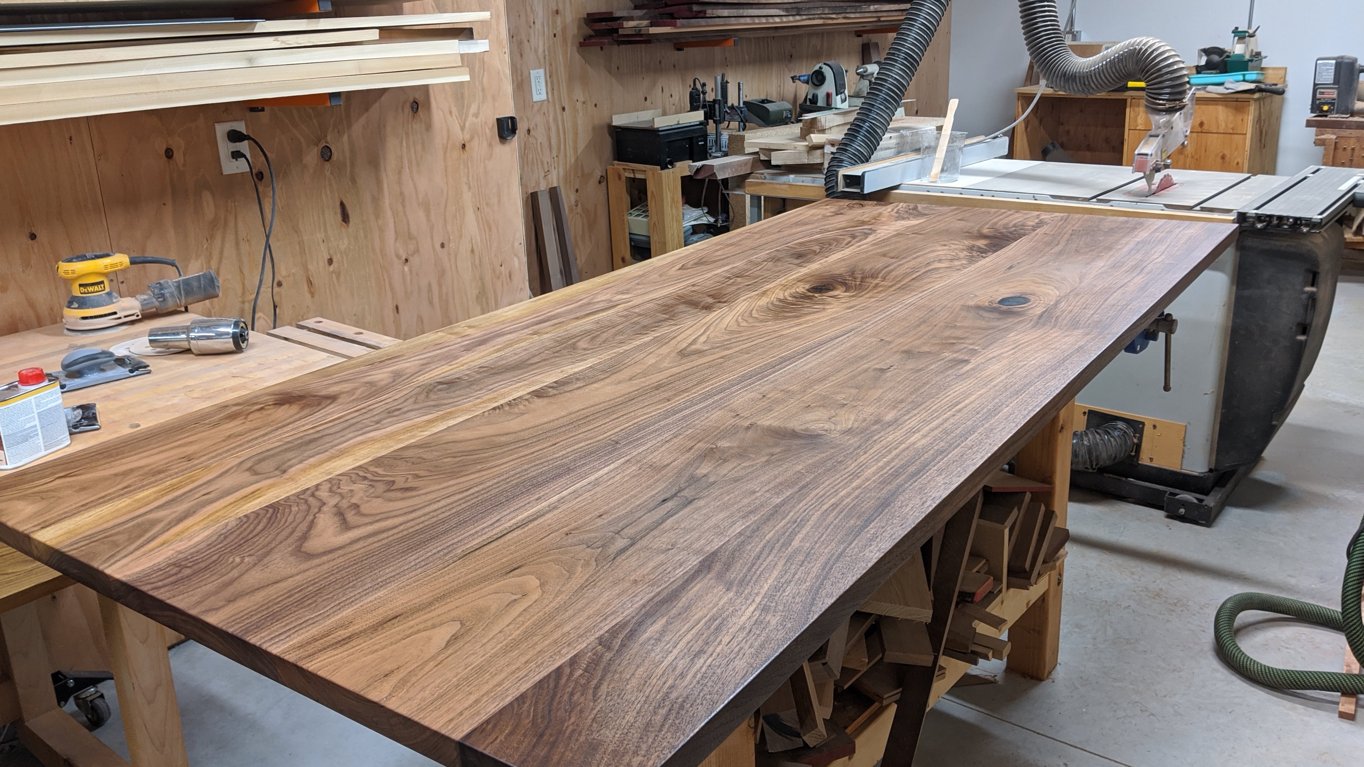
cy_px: 366
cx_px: 679
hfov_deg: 64.3
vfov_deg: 38.9
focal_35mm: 30
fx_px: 1085
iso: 75
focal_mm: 4.44
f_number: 1.8
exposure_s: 1/30
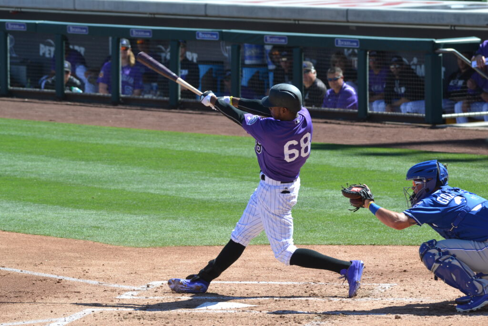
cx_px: 244
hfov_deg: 6.2
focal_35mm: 330
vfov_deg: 4.2
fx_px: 4474
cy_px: 163
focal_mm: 220
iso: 400
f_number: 5.6
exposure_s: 1/800
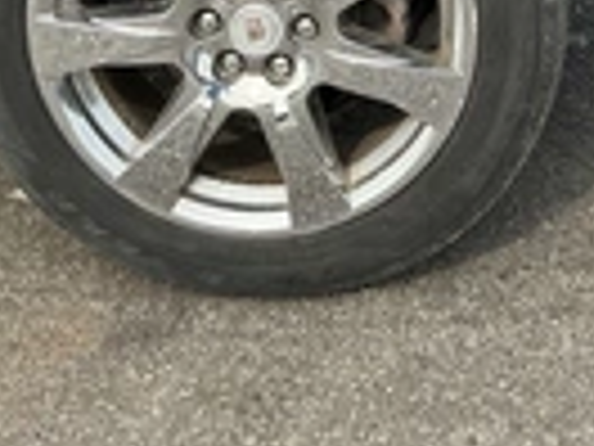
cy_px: -212
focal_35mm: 85
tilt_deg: -10.6
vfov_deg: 16.0
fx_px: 1459
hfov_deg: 22.3
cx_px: 558
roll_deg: -0.7
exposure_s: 1/551
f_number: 1.8
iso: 25
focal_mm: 3
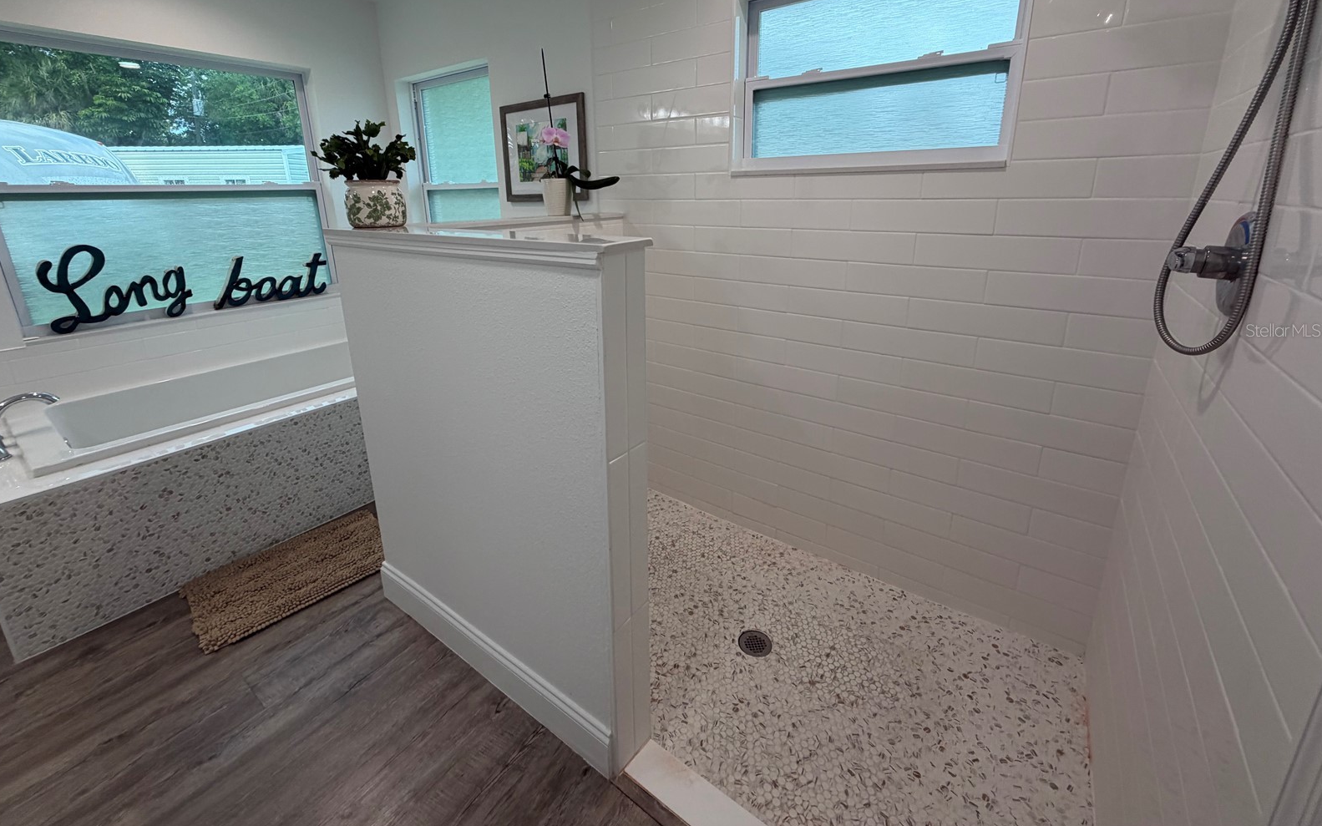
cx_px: 656
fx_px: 540
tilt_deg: -14.5
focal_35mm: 15
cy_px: 330
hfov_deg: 101.5
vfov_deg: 74.0
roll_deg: +1.7
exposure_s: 1/120
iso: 100
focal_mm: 2.22
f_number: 2.2
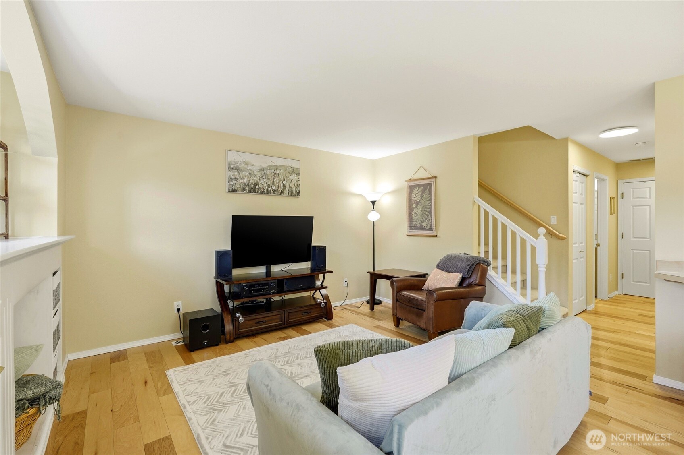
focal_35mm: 16
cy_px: 228
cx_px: 342
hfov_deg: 95.0
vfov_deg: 72.0
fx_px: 313
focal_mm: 16.5
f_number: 9
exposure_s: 1/160
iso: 400
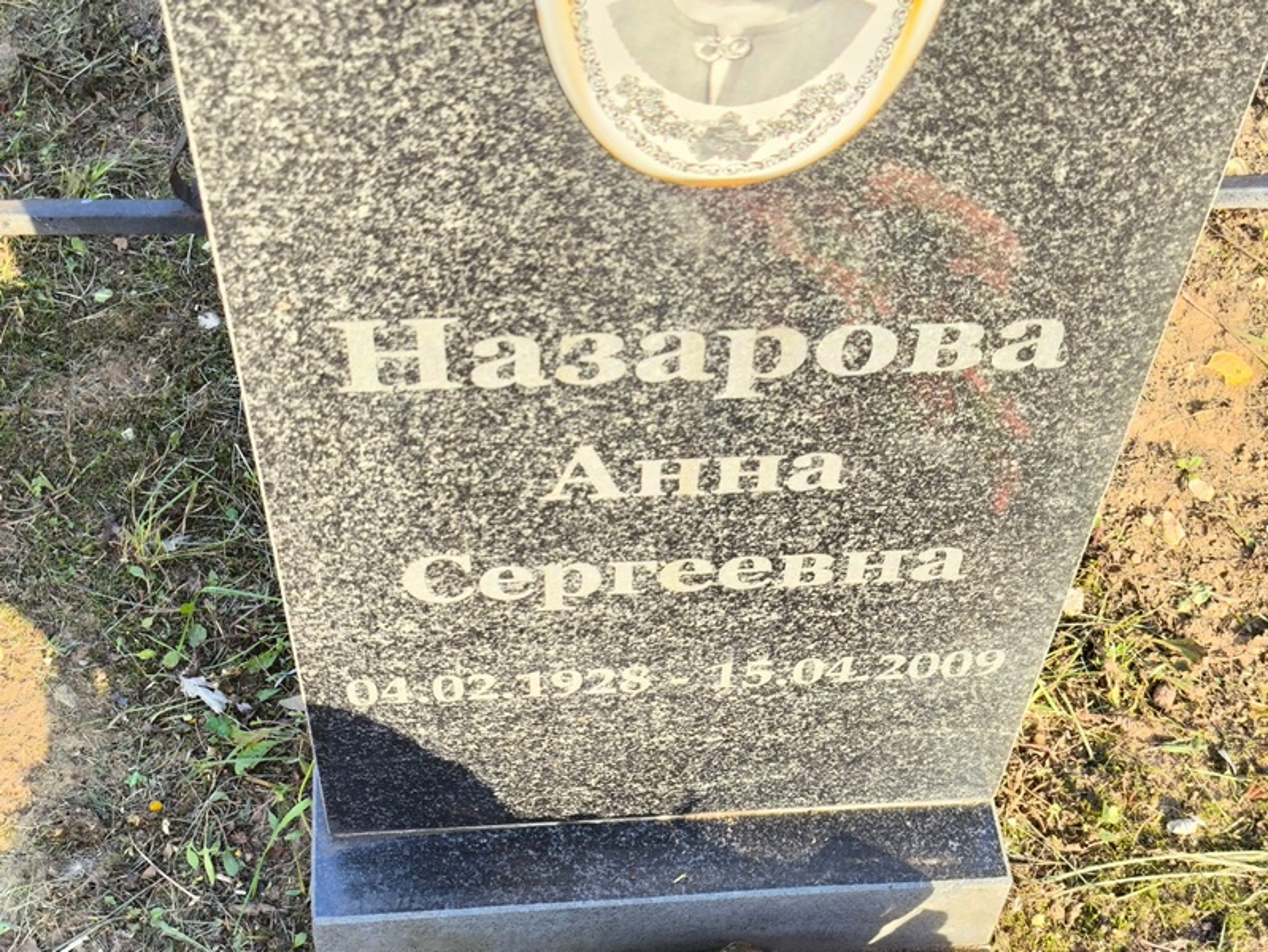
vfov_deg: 29.1
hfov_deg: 38.2
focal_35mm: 50
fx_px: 1832
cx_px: 634
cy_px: 476
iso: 50
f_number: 1.7
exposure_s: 1/126
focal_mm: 4.71
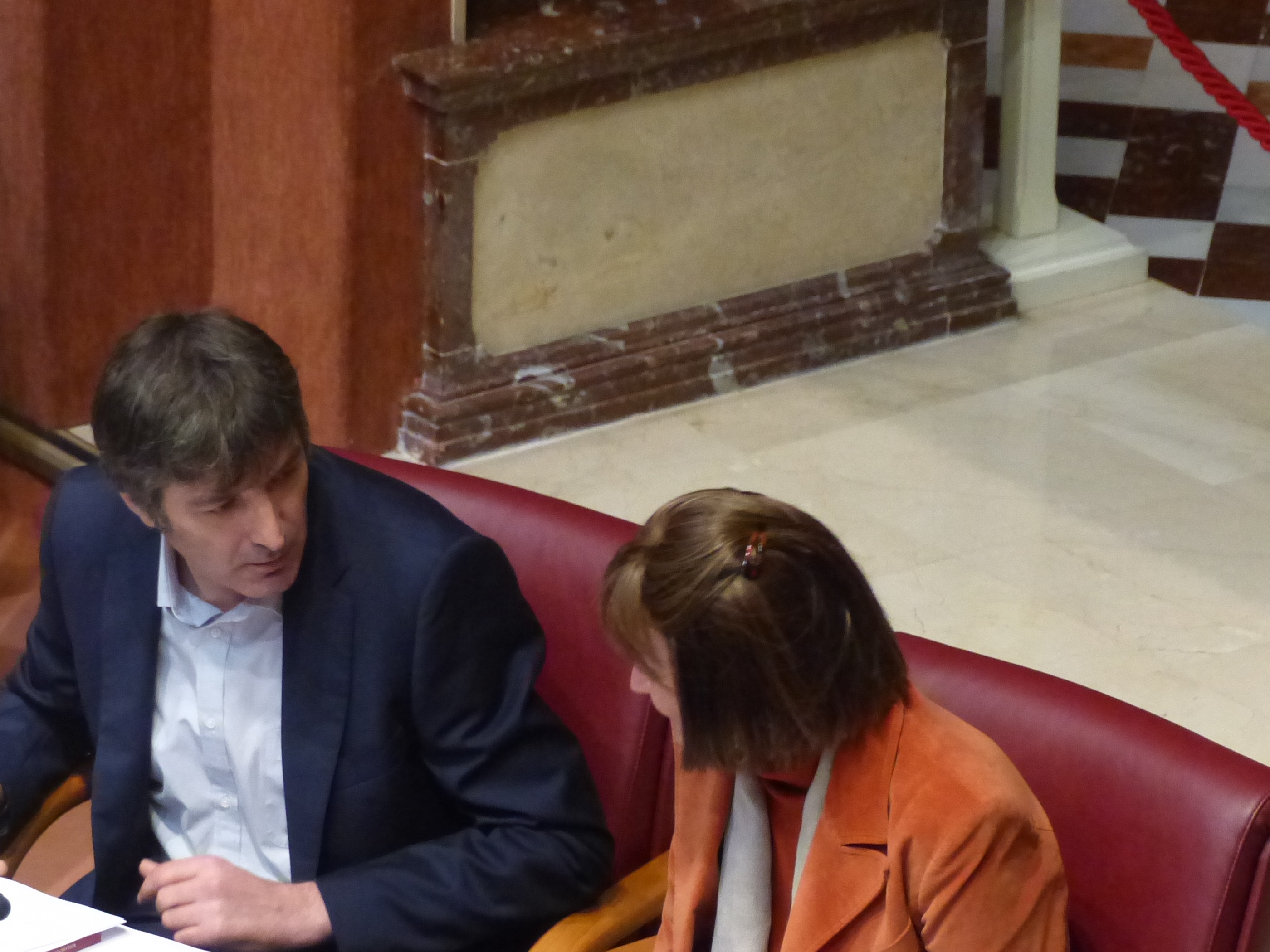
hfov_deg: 7.9
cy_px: 603
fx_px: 9172
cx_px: 686
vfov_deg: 5.9
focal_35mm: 250
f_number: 3.2
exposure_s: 1/80
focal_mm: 31.5
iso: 800
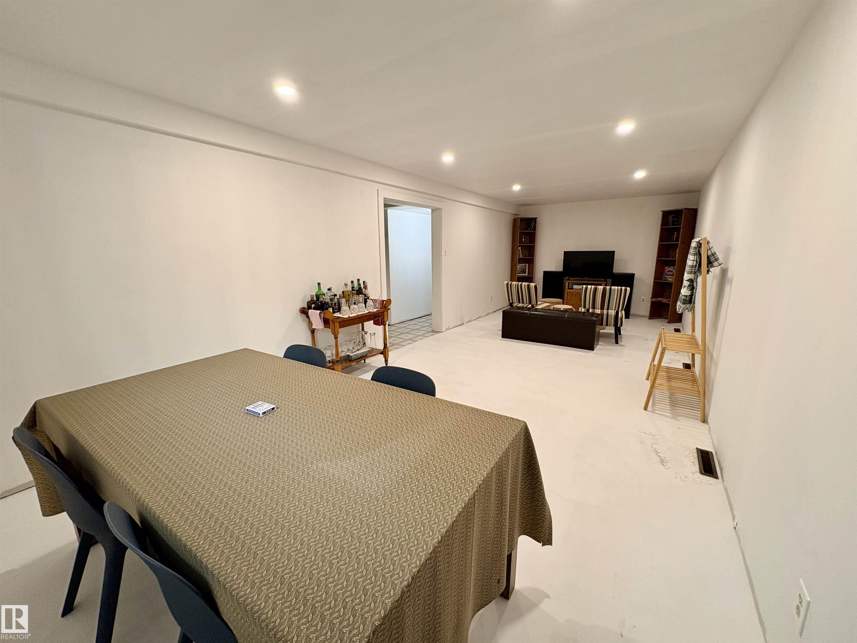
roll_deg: +0.7
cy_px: 322
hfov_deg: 102.1
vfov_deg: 85.7
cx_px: 428
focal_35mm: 14
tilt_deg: -11.3
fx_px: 347
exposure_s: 1/60
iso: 125
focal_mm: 2.22
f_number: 2.2
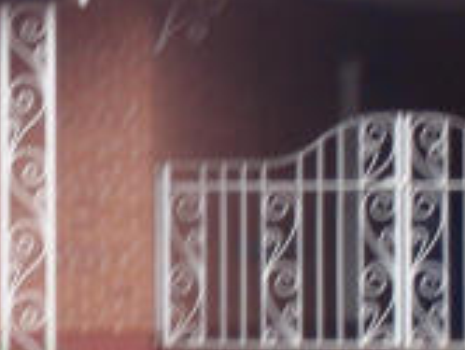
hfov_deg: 6.6
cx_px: -235
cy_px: 375
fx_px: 3982
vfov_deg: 5.0
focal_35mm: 296
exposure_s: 1/60
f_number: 4.2
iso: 64
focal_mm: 8.69
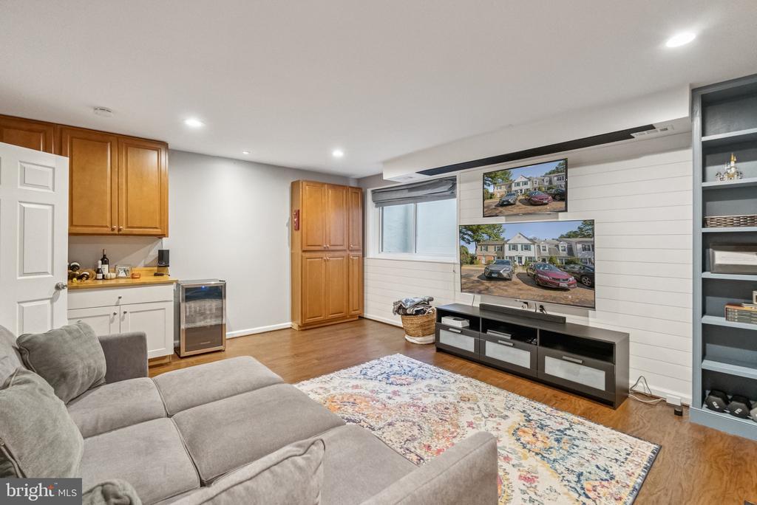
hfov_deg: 96.7
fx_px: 337
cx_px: 378
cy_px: 252
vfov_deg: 73.8
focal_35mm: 16
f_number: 4.5
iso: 8000
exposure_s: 1/125
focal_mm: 16
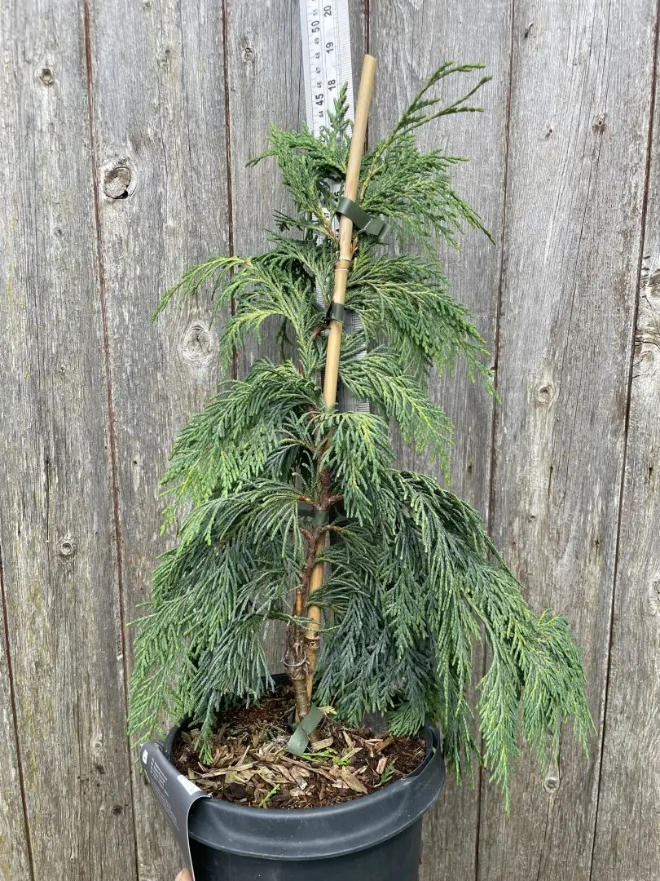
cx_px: 330
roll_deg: +0.5
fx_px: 661
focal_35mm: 26
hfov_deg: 53.1
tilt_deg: -10.9
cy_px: 440
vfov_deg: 67.3
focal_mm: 4.2
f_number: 1.6
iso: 32
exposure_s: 1/1276
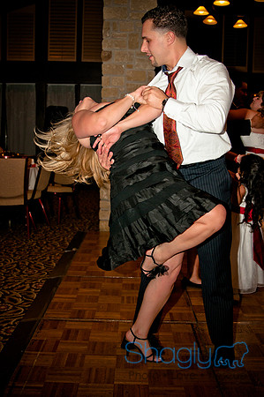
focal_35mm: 42
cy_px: 198
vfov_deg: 46.4
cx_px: 132
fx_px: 463
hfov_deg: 31.8
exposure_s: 1/200
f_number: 3.2
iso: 400
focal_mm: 28
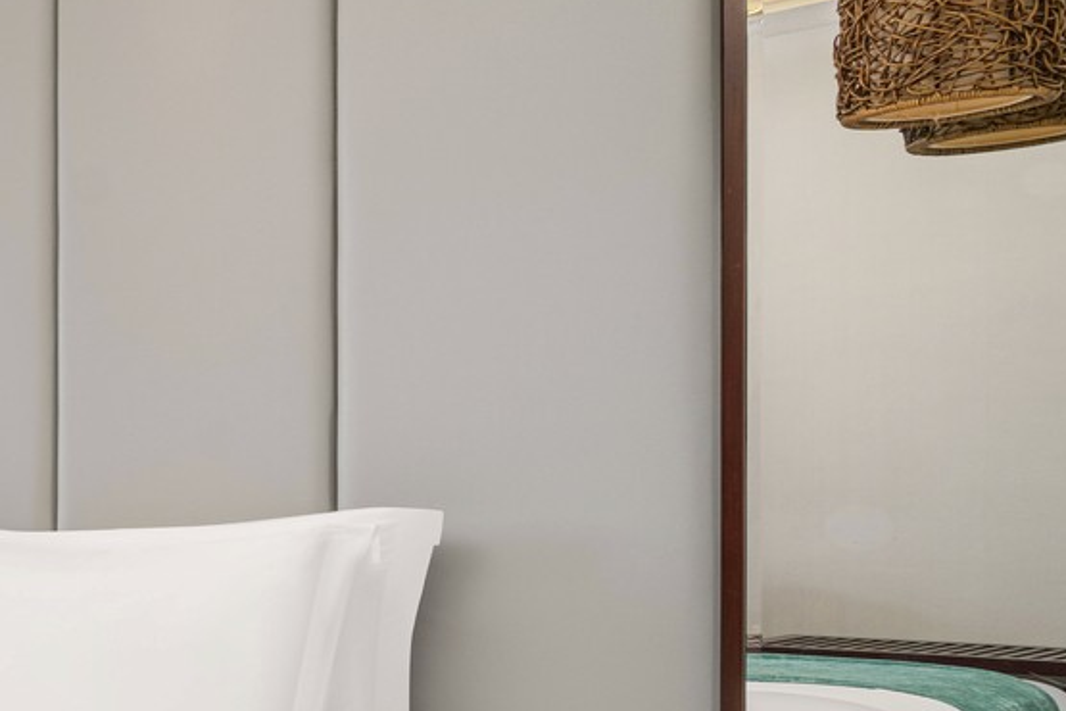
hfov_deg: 22.9
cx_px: -830
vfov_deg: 27.7
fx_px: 1421
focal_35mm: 48
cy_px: 518
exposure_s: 1/60
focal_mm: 13
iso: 200
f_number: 9
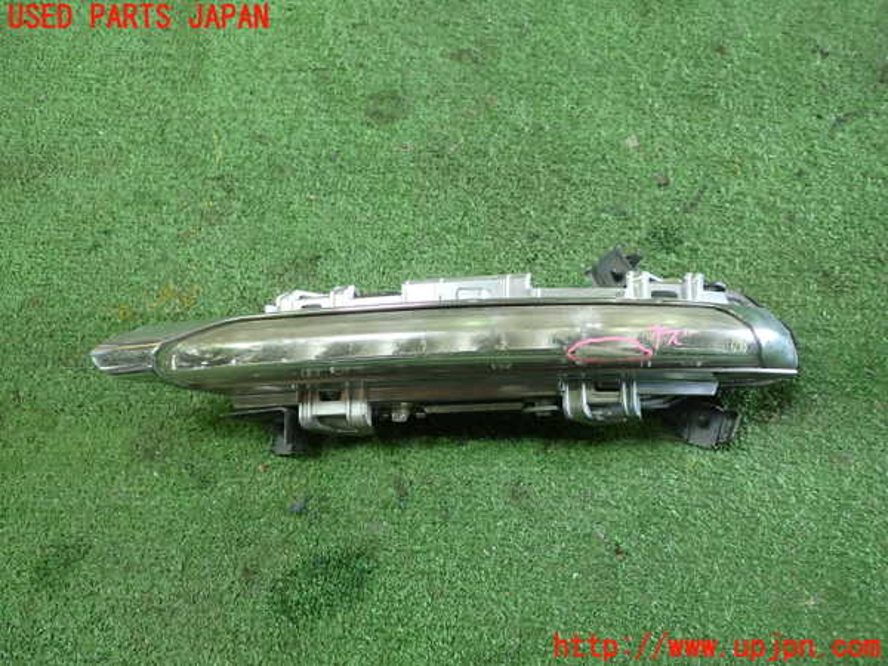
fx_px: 770
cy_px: 333
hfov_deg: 60.0
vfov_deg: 46.8
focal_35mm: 30
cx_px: 444
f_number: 2.3
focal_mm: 5.4
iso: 400
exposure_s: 1/30
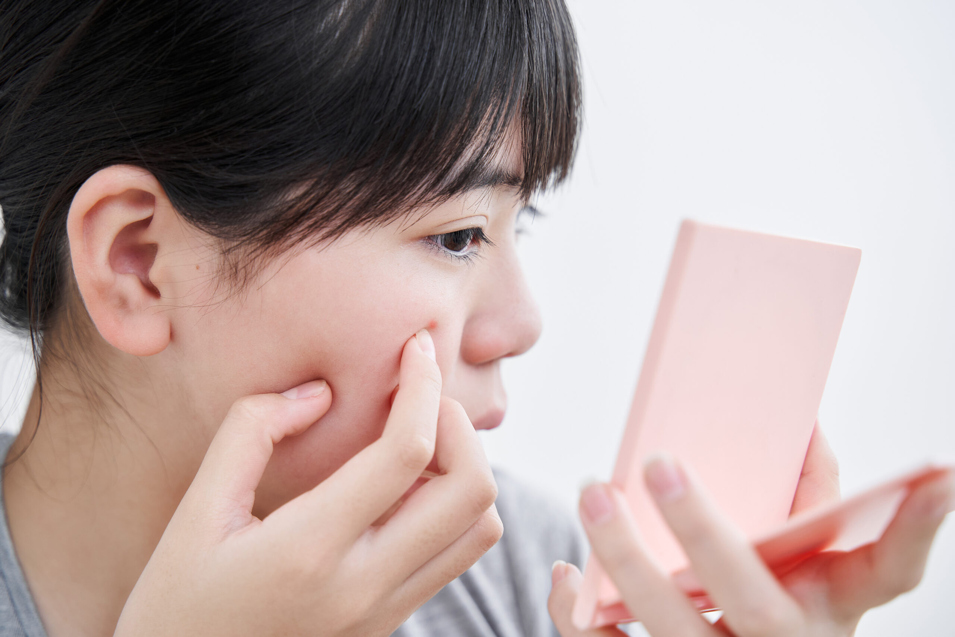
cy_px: 318
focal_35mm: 70
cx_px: 478
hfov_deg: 28.8
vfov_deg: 19.5
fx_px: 1857
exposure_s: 1/100
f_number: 4
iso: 400
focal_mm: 70
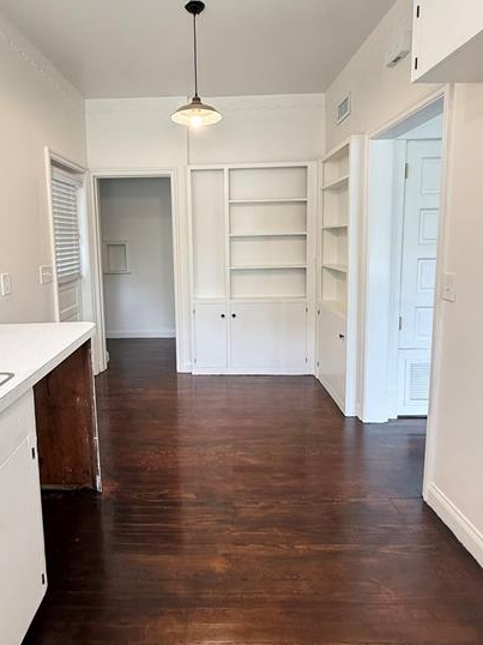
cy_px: 283
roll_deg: +1.0
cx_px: 206
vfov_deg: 81.4
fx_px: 372
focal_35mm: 20
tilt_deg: -6.0
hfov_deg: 65.6
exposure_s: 1/60
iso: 250
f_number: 2.2
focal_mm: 2.22
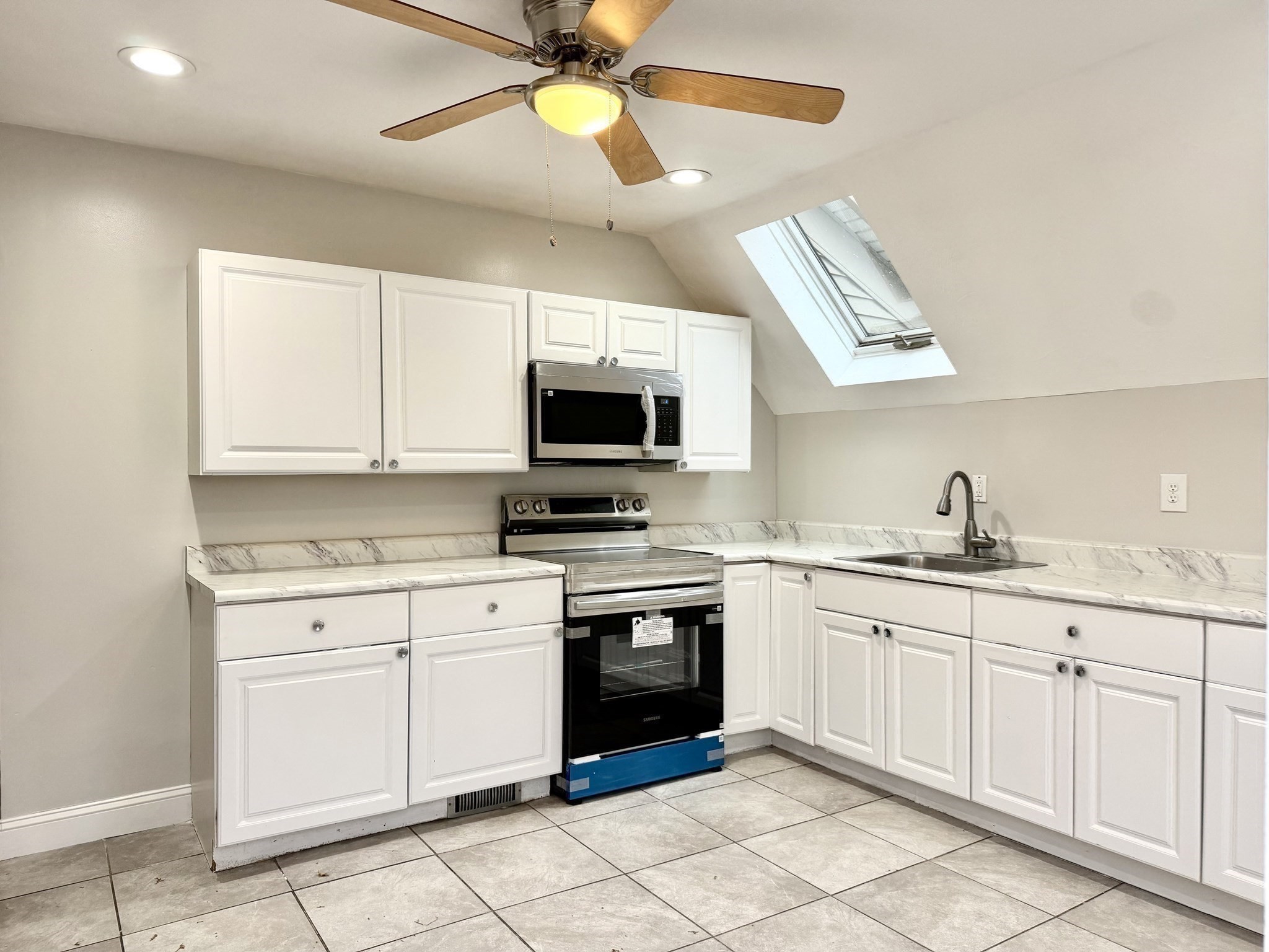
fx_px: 880
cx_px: 634
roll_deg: -0.3
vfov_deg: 56.8
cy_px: 476
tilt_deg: -0.4
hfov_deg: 71.6
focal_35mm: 24
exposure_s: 1/120
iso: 125
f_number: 1.78
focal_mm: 6.76
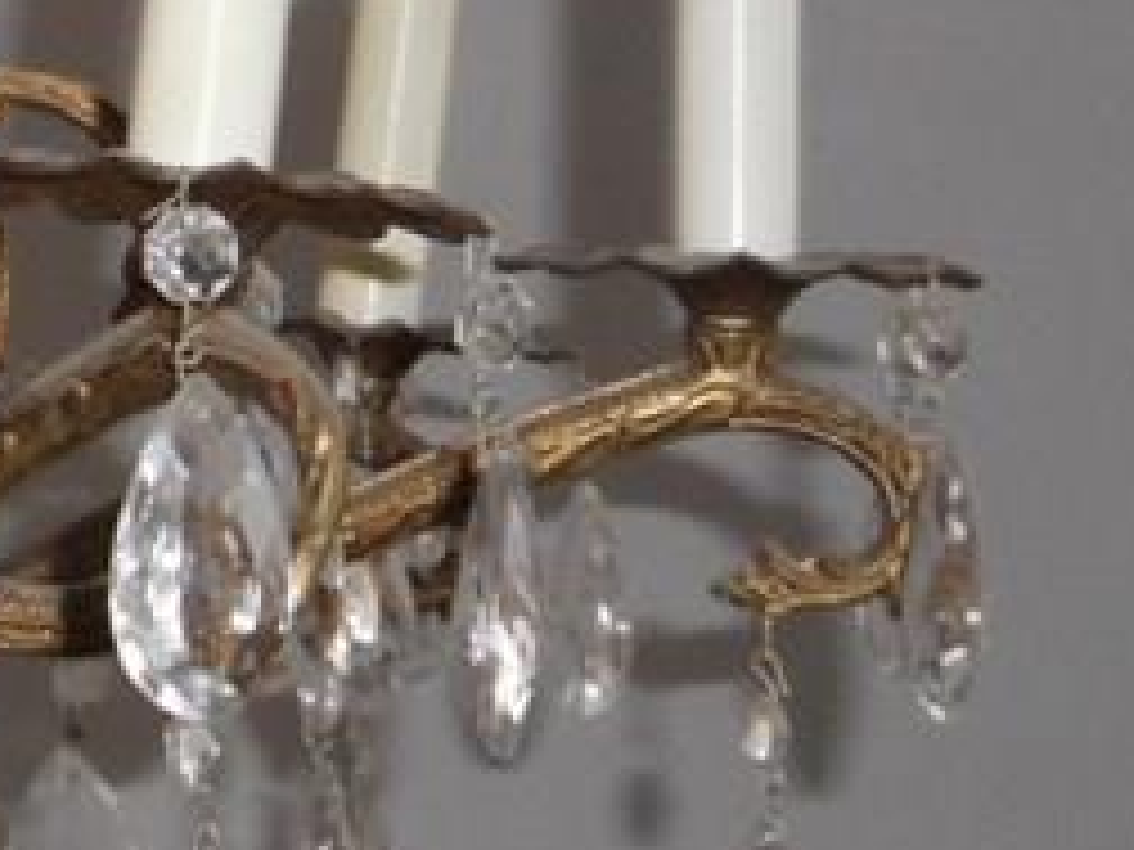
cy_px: -126
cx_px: -639
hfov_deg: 10.6
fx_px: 5864
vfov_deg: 8.2
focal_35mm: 179
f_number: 4.7
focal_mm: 7.9
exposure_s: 1/30
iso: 250
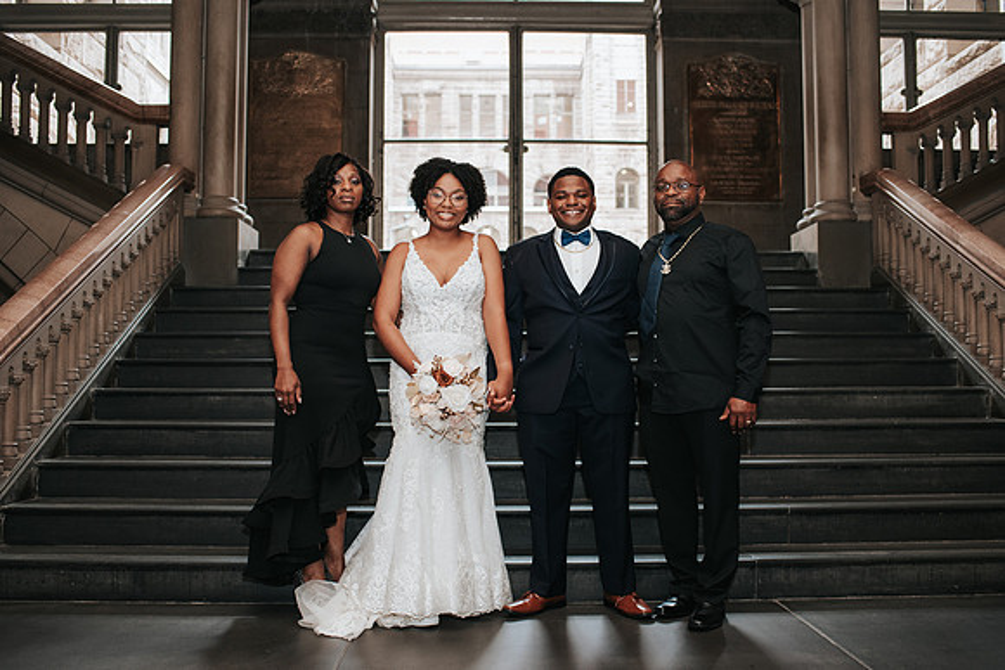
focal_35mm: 36
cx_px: 505
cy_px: 335
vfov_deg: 36.8
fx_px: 1008
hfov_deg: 53.0
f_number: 3.2
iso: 1000
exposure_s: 1/125
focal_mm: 35
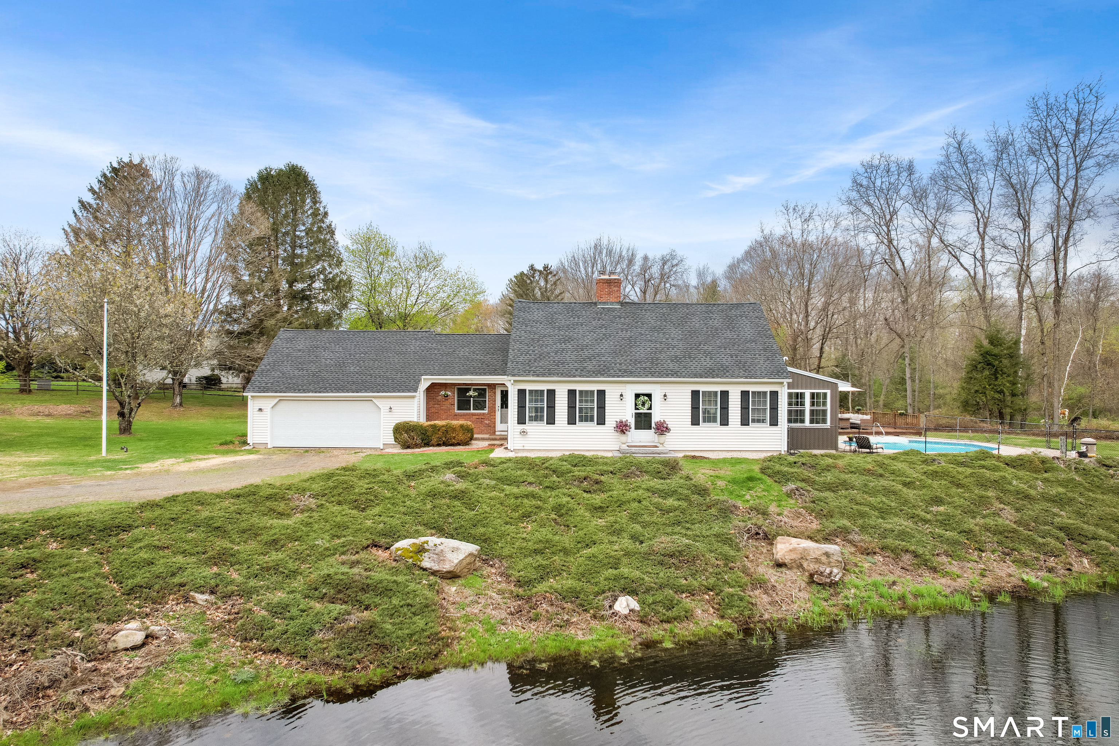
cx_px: 560
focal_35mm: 22
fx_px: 684
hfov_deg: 78.6
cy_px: 373
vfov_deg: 57.2
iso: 200
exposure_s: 1/2000
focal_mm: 8.38
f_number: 2.8
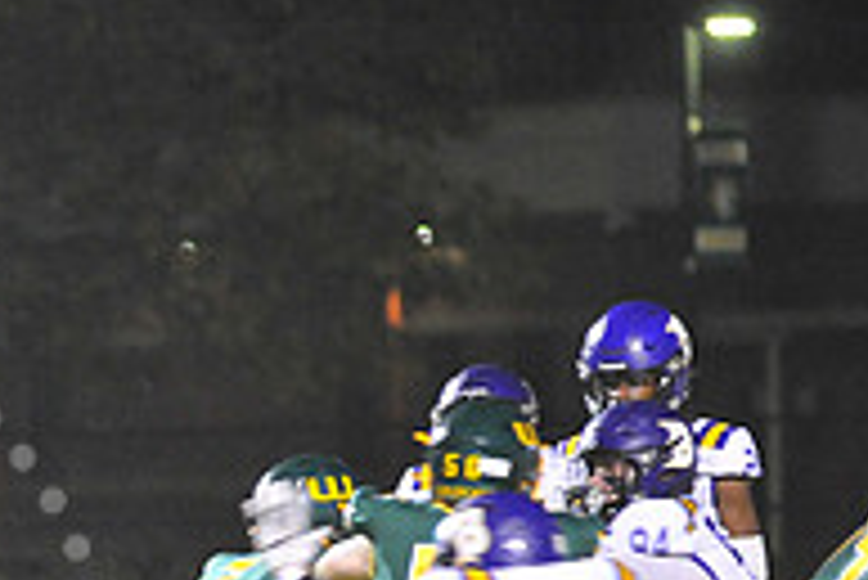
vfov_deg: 2.3
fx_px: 14477
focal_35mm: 600
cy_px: 710
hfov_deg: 3.4
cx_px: -306
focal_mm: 200
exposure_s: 1/160
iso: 4000
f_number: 4
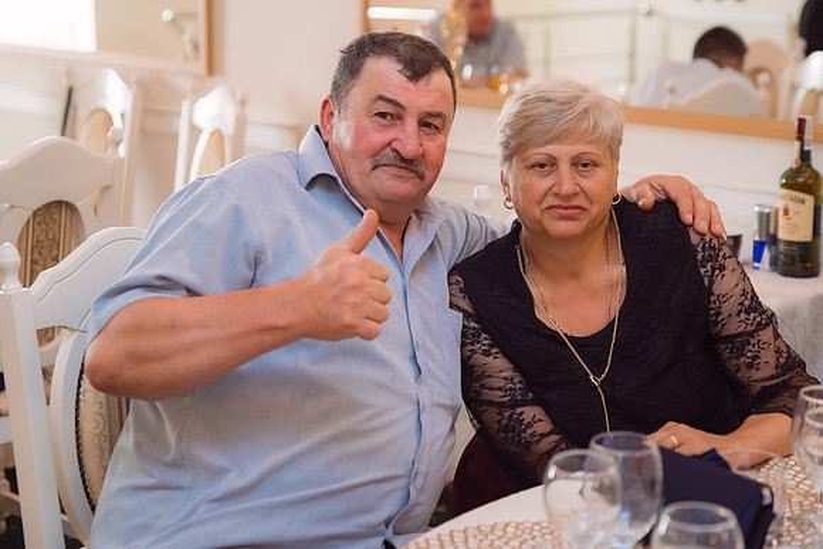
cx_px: 406
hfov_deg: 26.1
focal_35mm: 78
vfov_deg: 17.6
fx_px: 1774
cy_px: 234
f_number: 2.8
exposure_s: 1/160
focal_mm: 62
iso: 1250
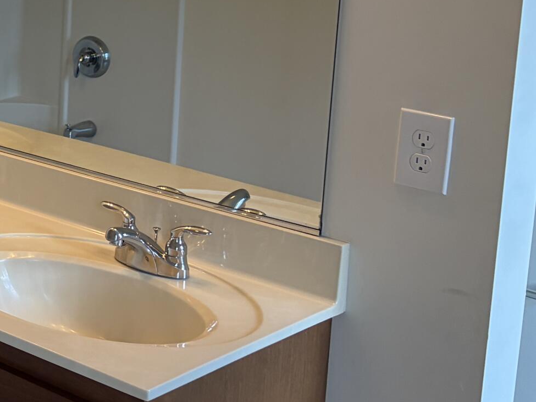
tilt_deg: -9.4
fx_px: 1239
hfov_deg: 20.8
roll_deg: -0.4
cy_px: 23
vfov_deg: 18.1
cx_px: -267
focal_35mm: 80
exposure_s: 1/138
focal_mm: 5.96
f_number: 1.6
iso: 100
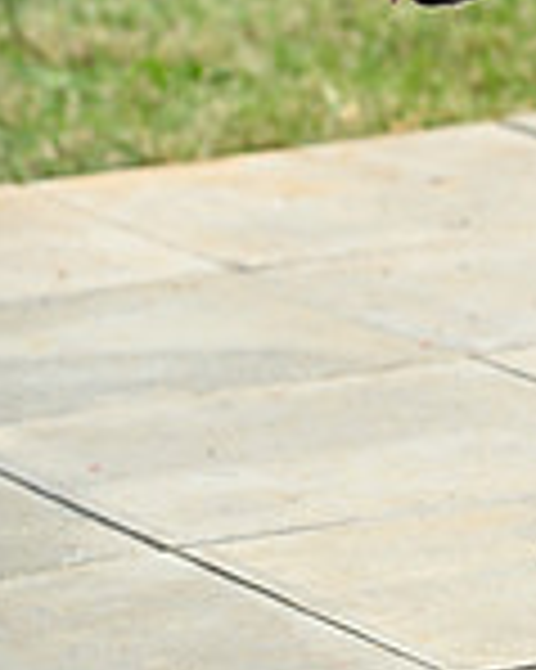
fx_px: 8833
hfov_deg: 3.4
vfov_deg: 4.3
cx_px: 1221
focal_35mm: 445
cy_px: 38
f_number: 4.5
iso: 200
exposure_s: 1/1000
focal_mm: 122
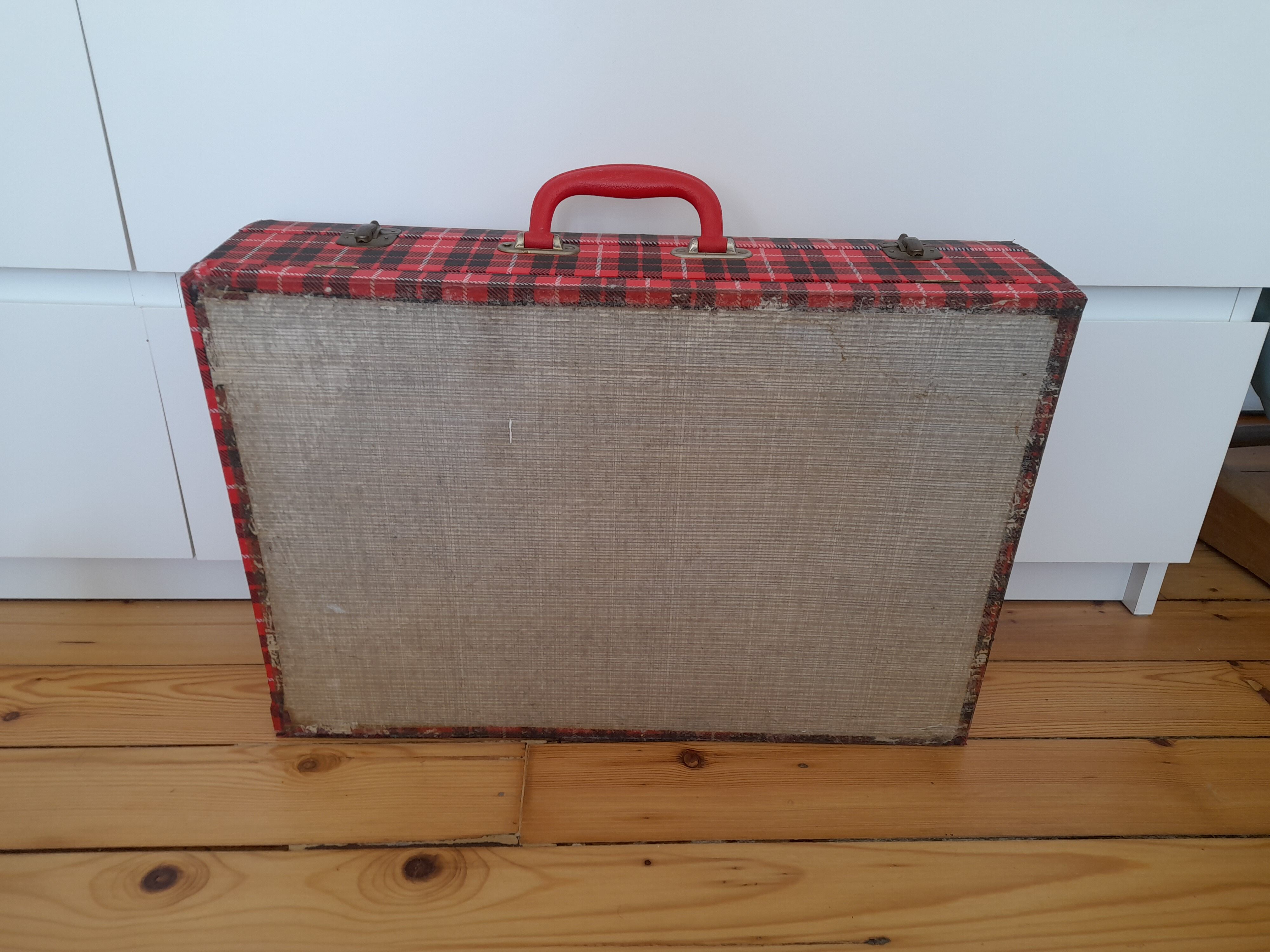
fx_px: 917
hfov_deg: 69.4
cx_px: 635
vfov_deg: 54.9
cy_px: 476
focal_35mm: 25
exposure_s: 1/50
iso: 40
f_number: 2
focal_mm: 4.6
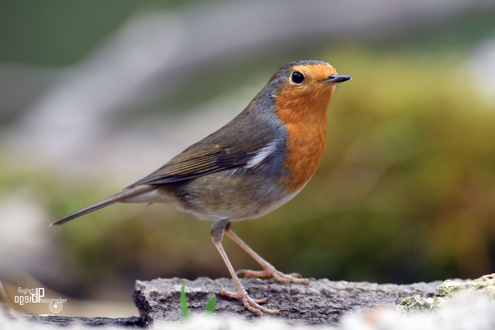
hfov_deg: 2.7
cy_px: 165
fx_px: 10312
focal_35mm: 750
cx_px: 248
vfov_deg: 1.8
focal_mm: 500
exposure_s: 1/320
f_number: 4
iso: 800
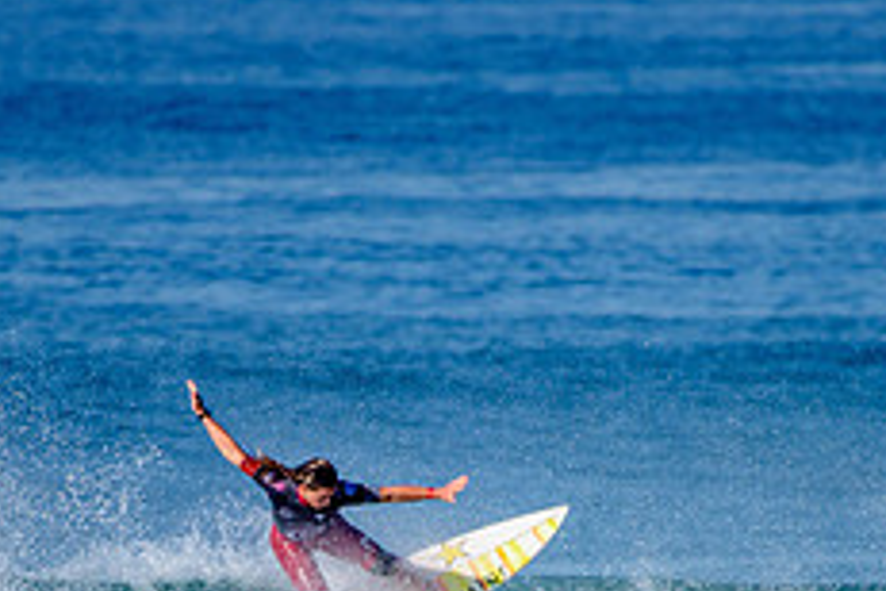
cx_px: 368
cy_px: 716
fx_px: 30958
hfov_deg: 1.6
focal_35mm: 1258
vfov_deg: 1.1
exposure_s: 1/1600
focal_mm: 500
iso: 125
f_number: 5.6
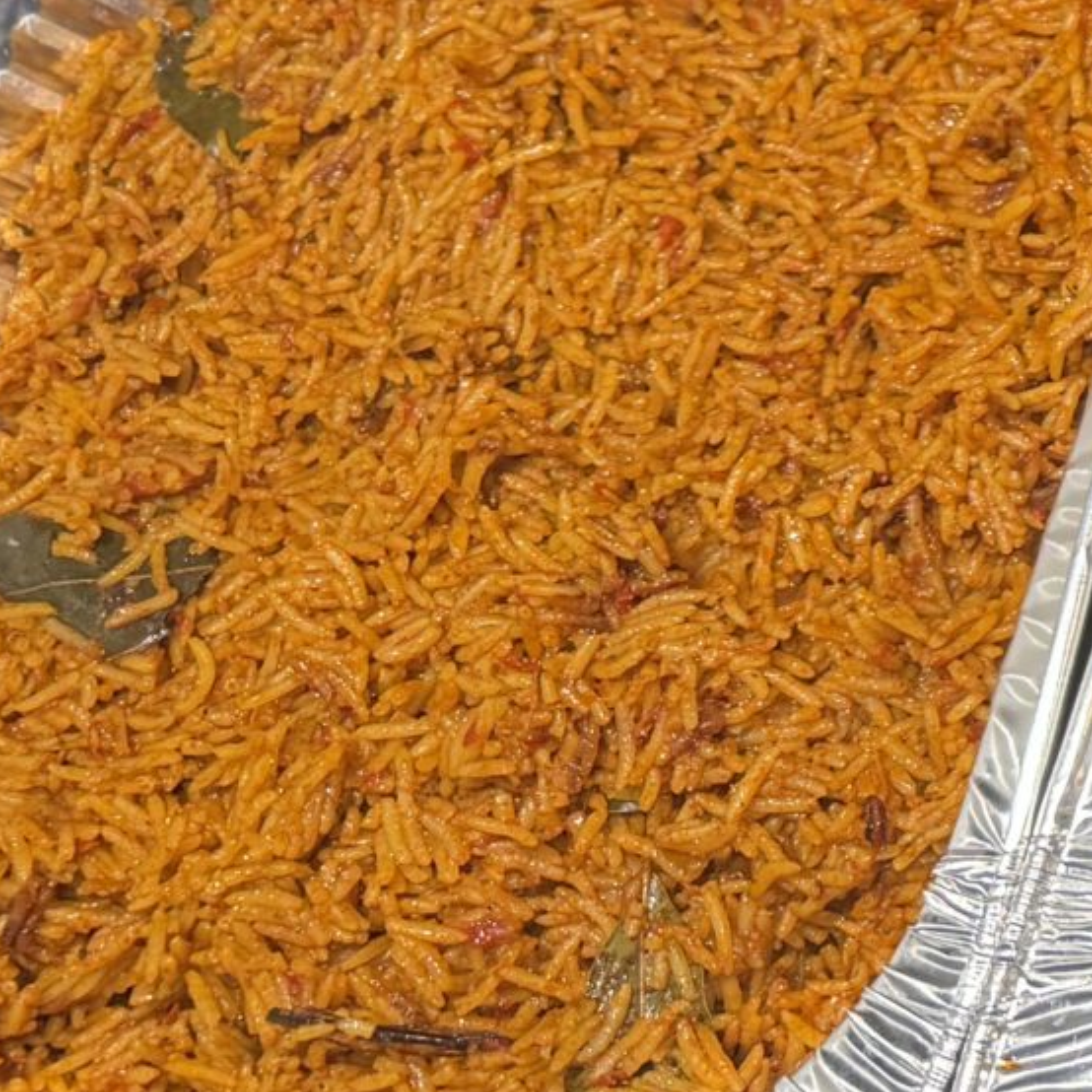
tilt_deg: -58.4
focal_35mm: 98
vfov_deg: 17.2
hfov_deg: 13.7
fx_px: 3498
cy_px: -97
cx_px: 2470
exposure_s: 1/50
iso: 160
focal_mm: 6.76
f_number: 1.78
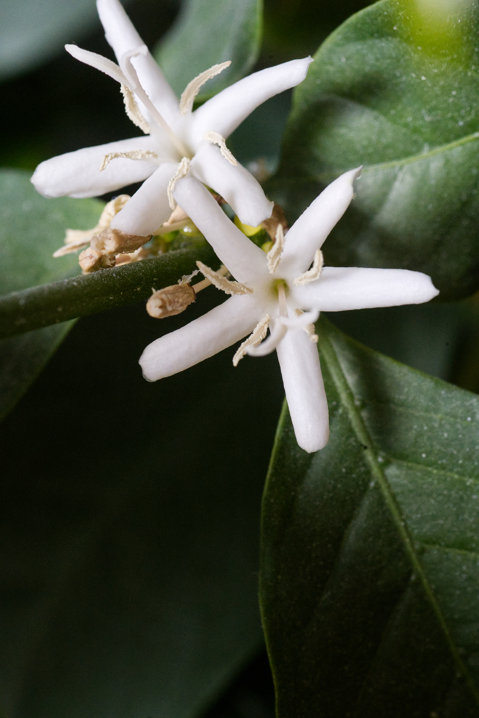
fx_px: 1993
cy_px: 359
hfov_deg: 13.7
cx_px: 240
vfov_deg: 20.4
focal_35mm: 100
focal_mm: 100
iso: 12800
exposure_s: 1/100
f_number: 11
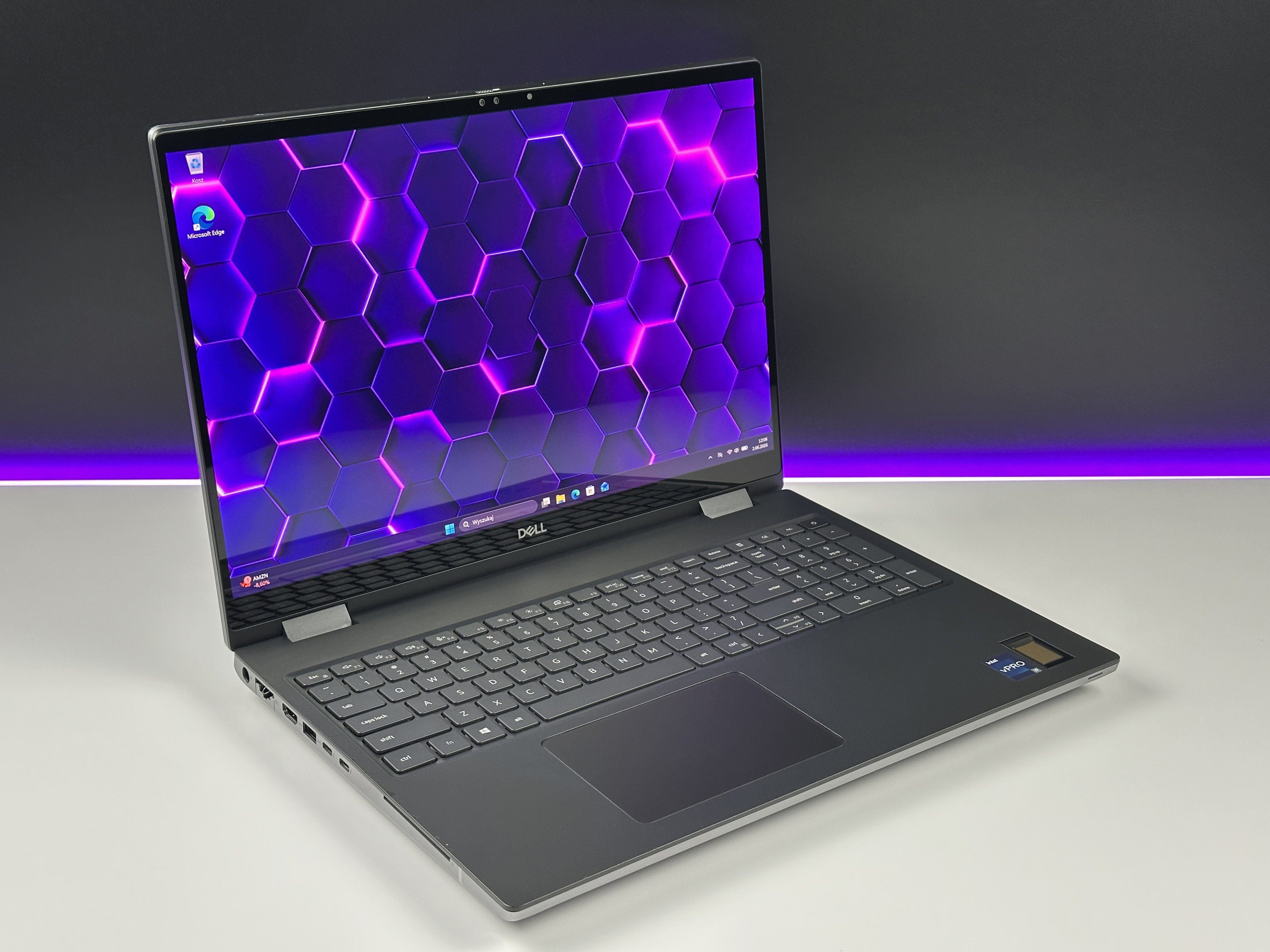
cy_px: 476
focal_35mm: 48
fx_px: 1761
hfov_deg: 39.7
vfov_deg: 30.3
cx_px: 635
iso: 80
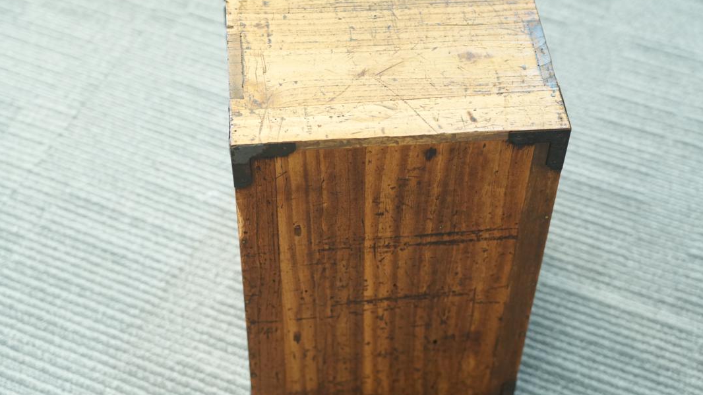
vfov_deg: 18.5
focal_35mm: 65
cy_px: 198
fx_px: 1211
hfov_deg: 32.4
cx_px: 355
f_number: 4
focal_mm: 61
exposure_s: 1/80
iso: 2500
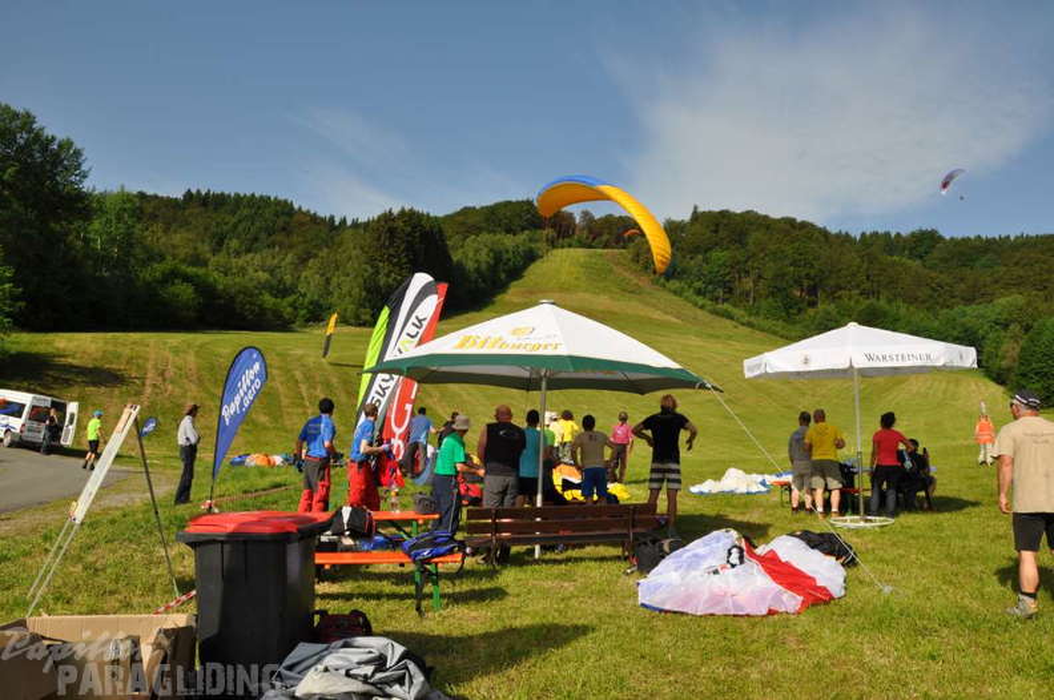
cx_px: 527
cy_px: 350
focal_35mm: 27
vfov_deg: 47.8
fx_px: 790
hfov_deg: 67.4
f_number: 14
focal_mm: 18
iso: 200
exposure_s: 1/200
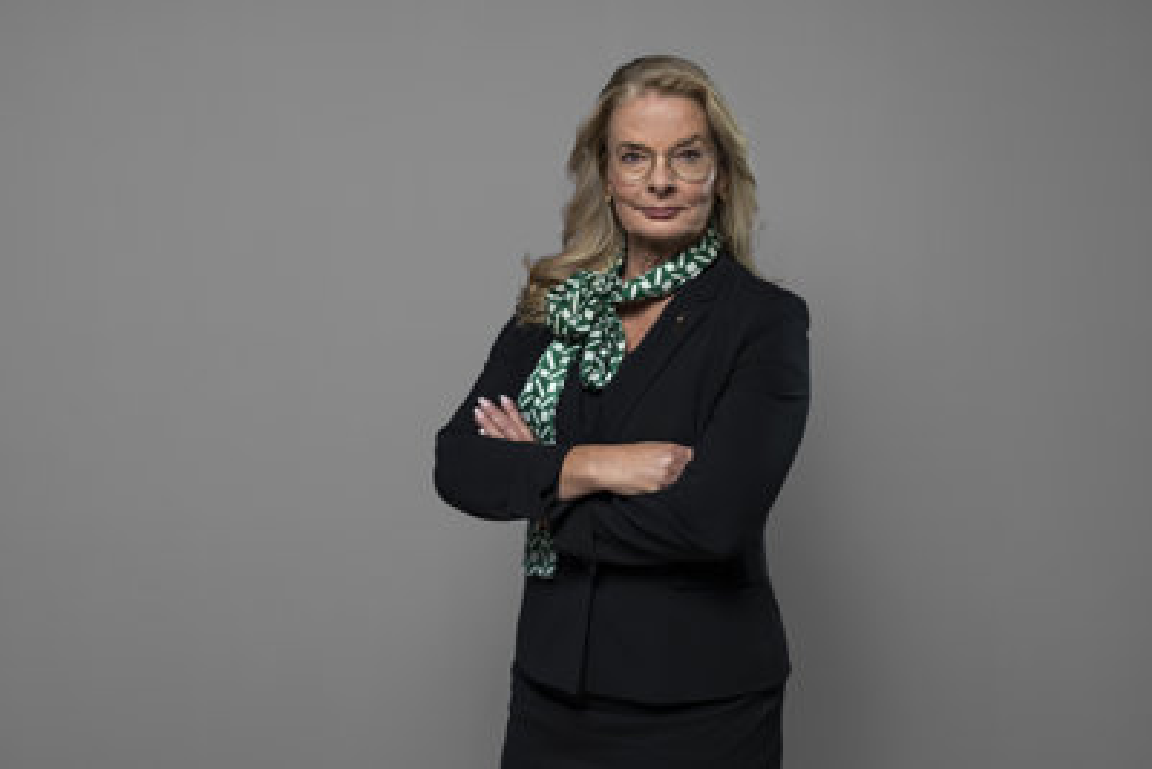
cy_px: 384
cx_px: 576
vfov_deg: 27.0
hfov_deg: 39.6
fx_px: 1600
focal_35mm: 50
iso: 160
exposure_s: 1/200
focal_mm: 50
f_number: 4
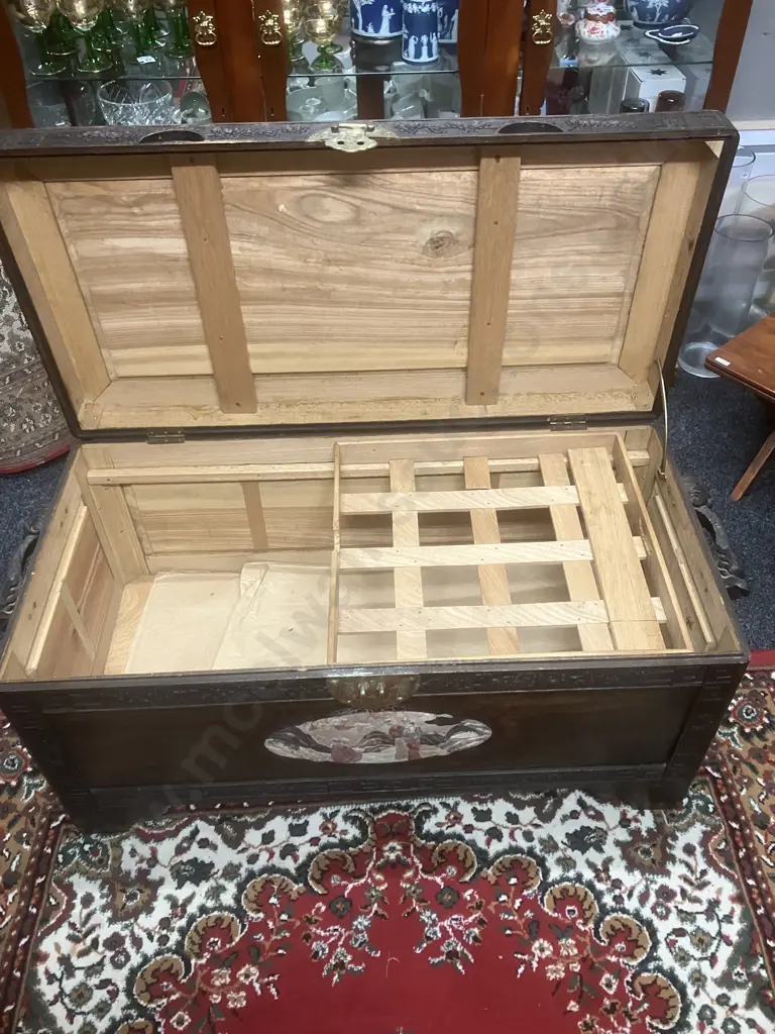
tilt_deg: -44.6
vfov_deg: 63.4
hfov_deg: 49.7
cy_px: 517
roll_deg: +1.0
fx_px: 836
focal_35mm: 28
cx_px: 388
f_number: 1.8
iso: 250
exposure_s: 1/60
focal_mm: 3.99
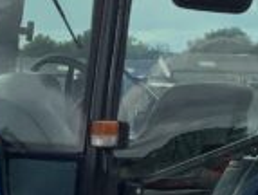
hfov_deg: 9.5
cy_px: 303
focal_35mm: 207
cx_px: 88
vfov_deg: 7.1
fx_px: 1547
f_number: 1.8
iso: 16
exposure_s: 1/1786
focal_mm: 3
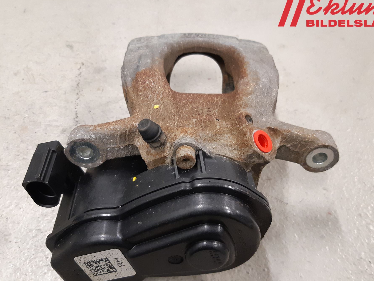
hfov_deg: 60.0
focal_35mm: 30
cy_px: 153
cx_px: 192
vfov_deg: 46.7
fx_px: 324
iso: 250
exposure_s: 1/50
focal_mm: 3.93
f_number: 1.7
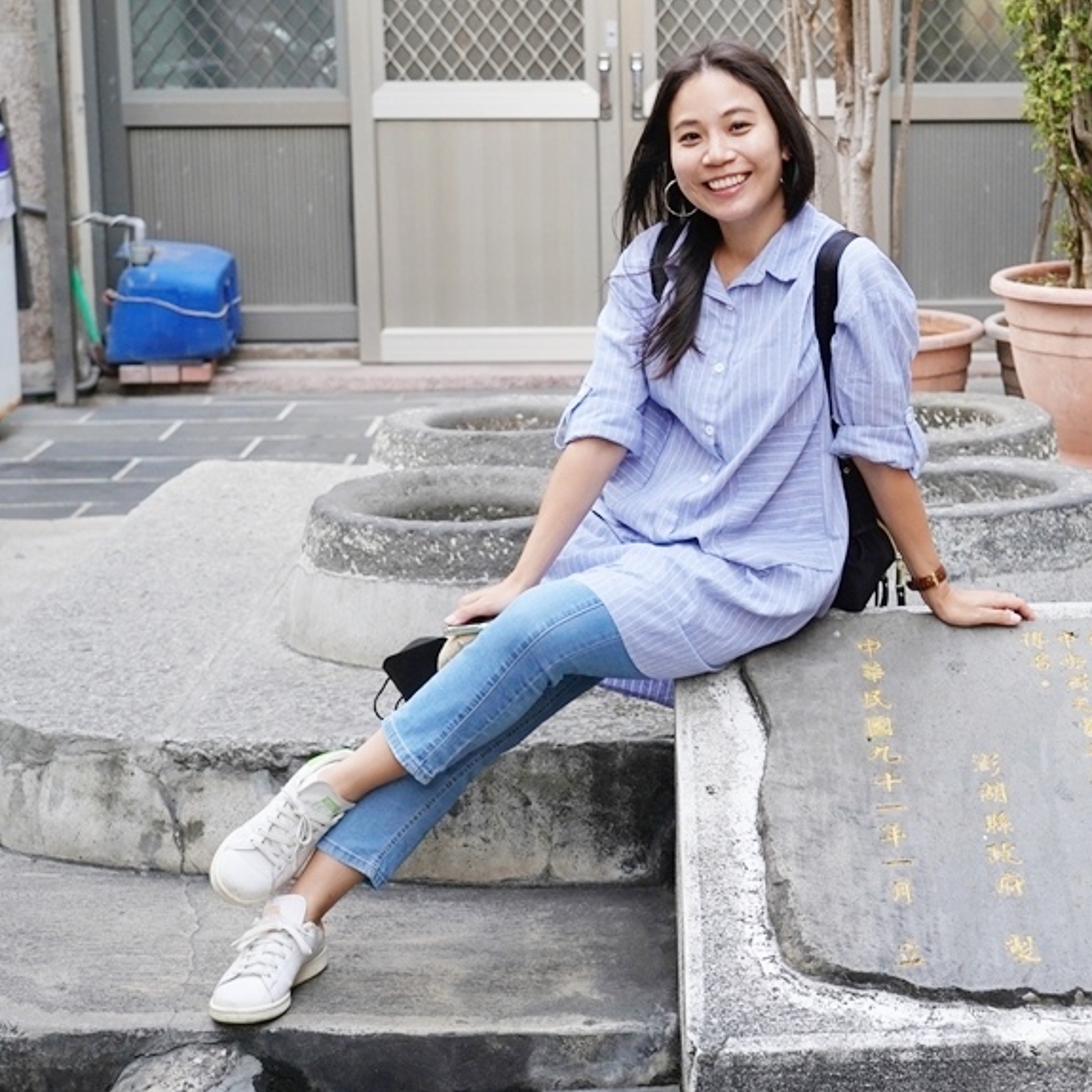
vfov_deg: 24.3
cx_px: 784
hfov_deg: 24.1
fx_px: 2534
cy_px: 461
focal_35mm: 71
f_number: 4.5
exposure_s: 1/50
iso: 800
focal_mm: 48
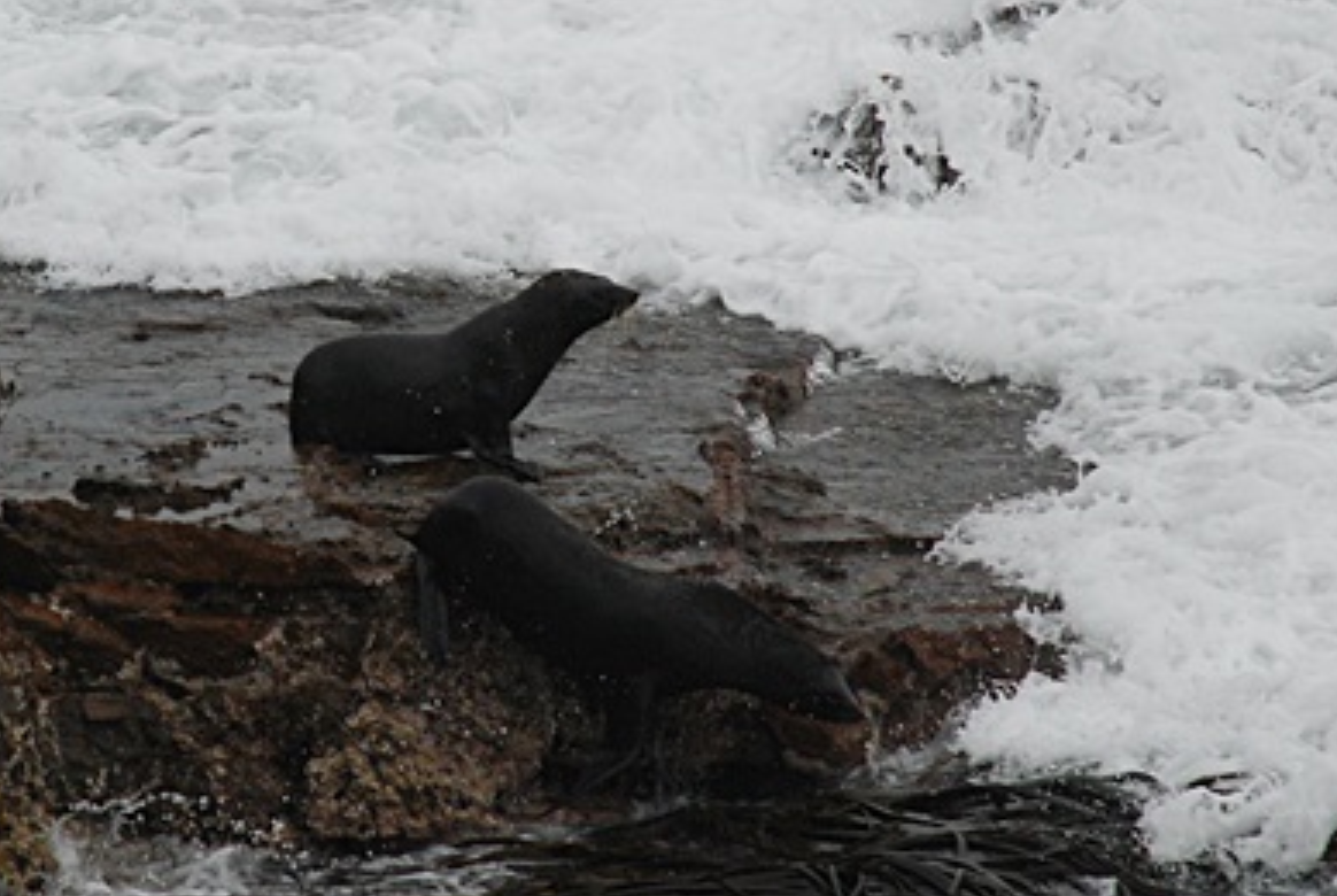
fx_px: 15549
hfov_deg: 4.9
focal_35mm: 418
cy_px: 221
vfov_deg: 3.3
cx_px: 393
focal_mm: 135
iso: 400
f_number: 6.3
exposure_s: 1/1000
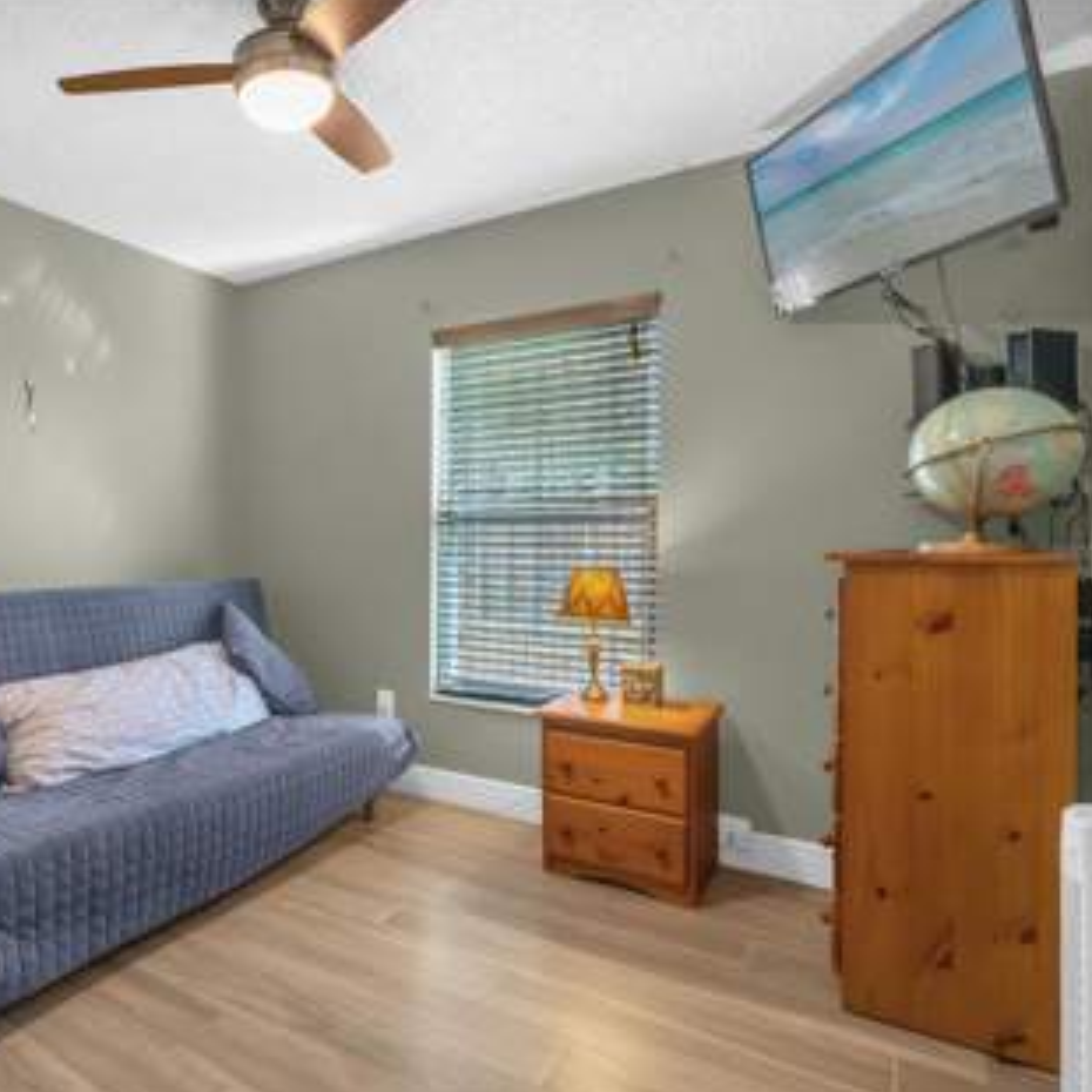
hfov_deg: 68.1
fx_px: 749
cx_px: 289
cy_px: 548
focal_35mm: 21
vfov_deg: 72.1
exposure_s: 1/40
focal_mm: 16
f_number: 5.6
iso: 400
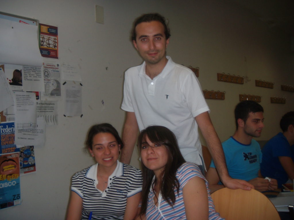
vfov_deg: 32.9
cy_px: 110
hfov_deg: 42.9
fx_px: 374
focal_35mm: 44
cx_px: 147
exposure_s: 1/60.2
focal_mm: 7.2
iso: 64
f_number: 3.6
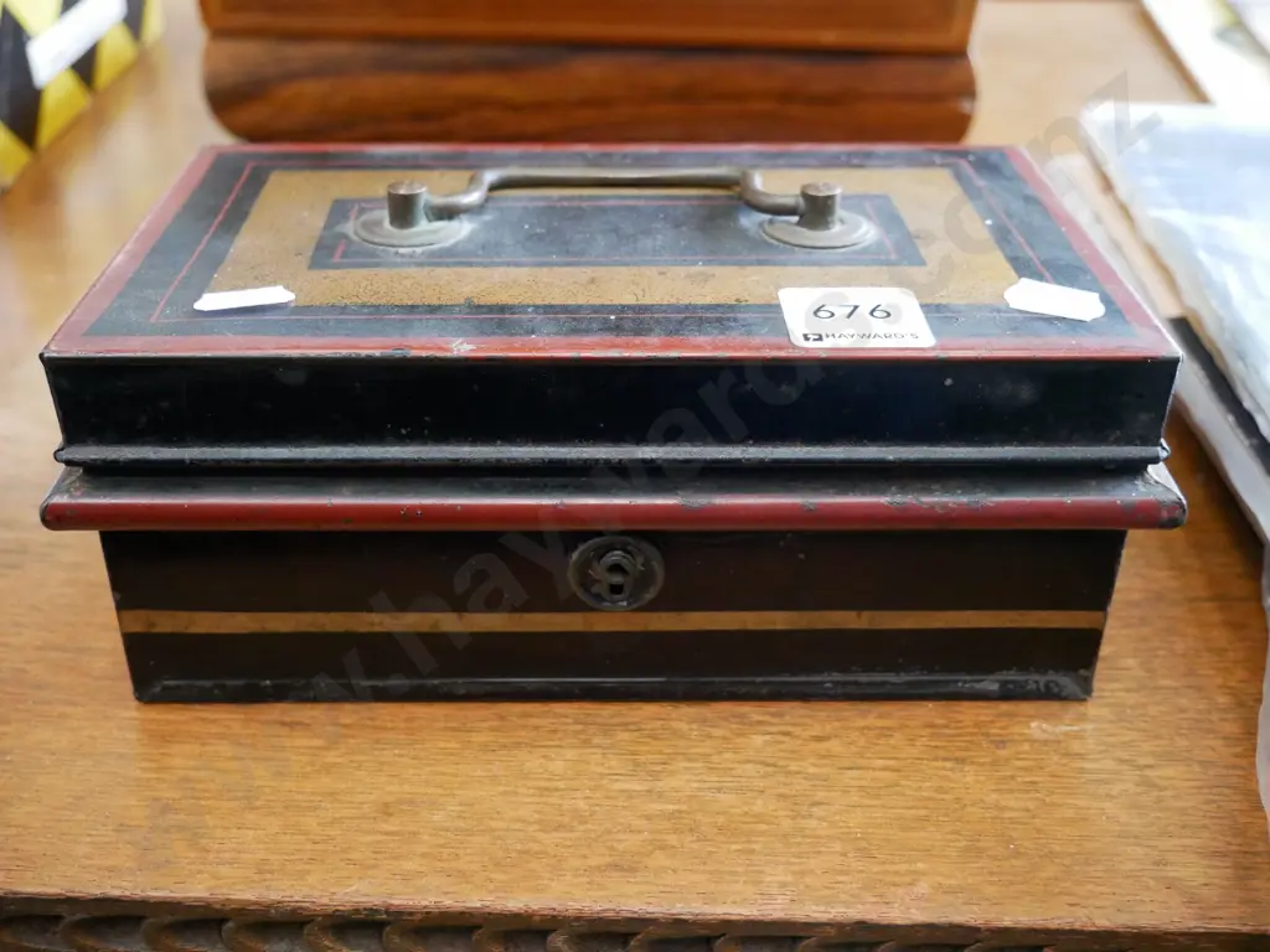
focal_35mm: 40
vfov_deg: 36.0
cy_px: 476
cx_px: 635
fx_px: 1468
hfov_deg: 46.8
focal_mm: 20
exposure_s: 1/50
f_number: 4.1
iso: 3200
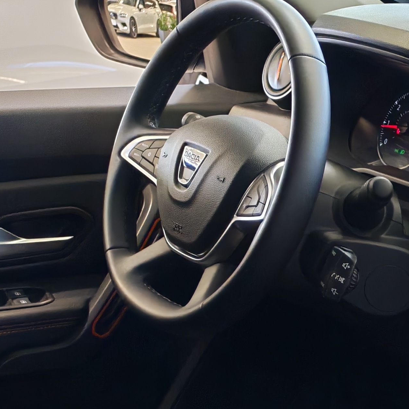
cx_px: 547
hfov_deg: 18.6
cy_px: 435
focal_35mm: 86
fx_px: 1150
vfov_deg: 19.4
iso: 897
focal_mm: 6.12
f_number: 1.9
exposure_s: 1/100
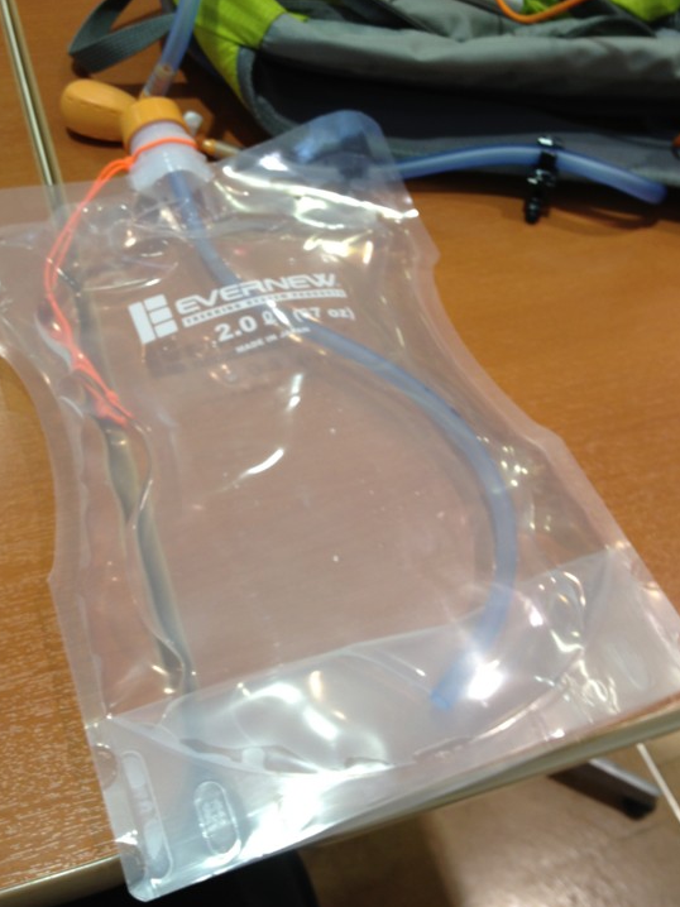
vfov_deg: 47.8
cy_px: 419
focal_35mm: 39
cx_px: 319
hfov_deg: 36.8
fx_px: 1022
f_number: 2.4
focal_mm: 4.28
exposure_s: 1/30
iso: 50
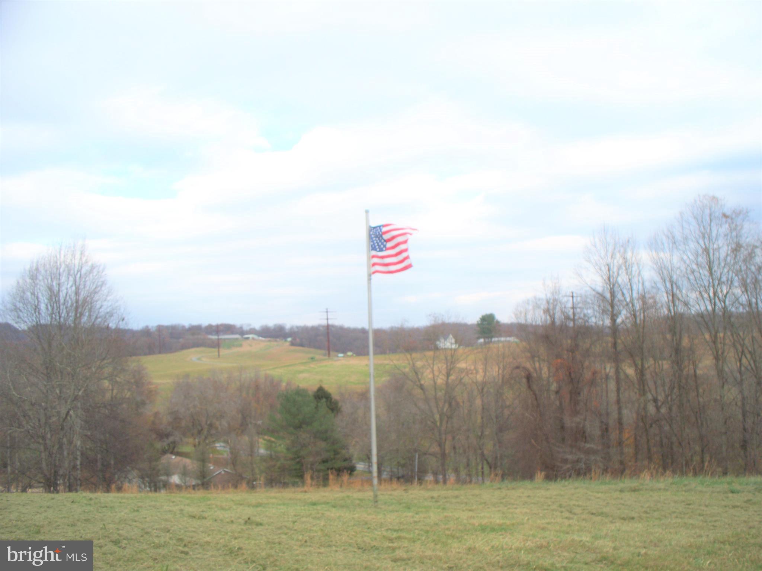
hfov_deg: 51.4
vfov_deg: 39.7
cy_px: 286
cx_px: 381
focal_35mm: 36
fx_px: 792
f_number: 2.8
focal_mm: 7.54
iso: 64
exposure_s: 1/320
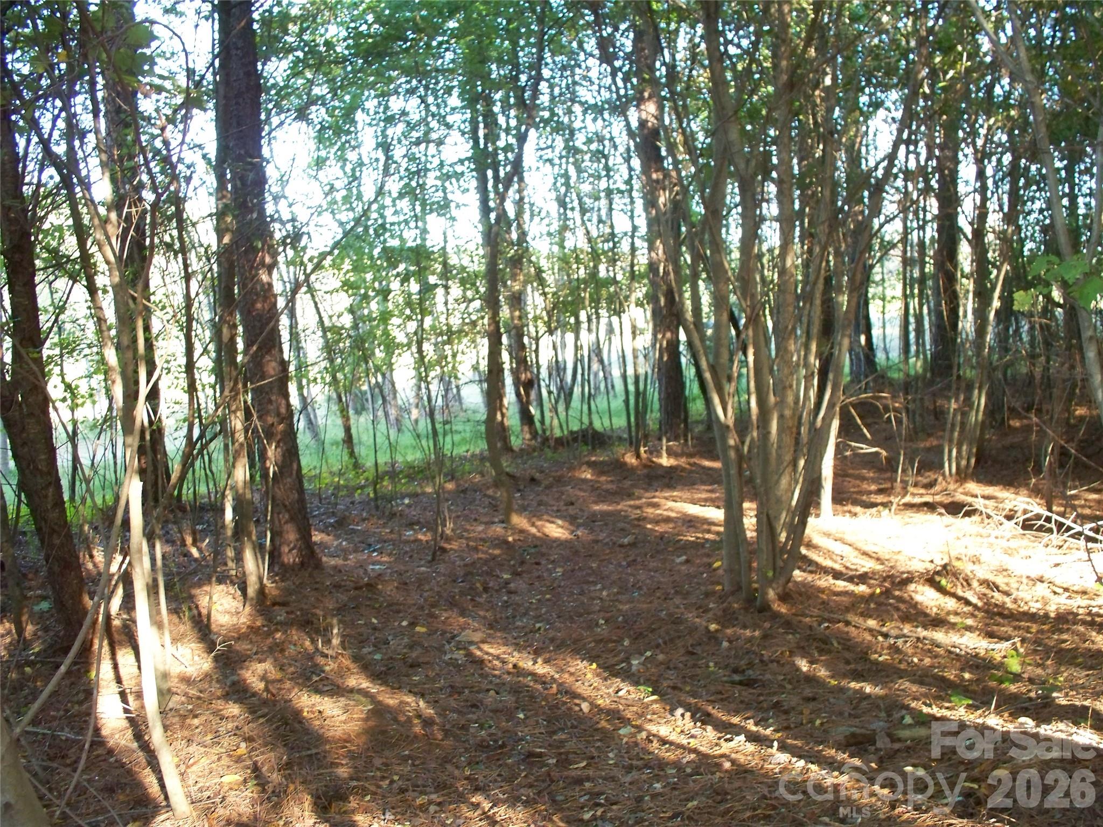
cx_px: 552
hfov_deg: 51.4
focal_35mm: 36
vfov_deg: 39.7
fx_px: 1147
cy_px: 414
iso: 320
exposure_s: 1/60
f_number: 2.8
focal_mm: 7.54
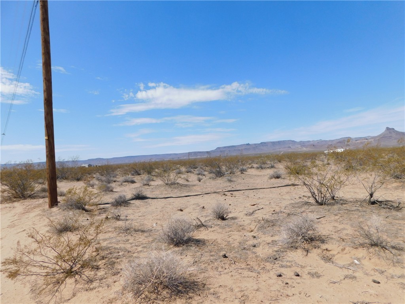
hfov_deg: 73.9
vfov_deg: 58.9
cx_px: 202
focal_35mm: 23
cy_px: 152
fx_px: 269
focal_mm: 4
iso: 125
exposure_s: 1/640
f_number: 6
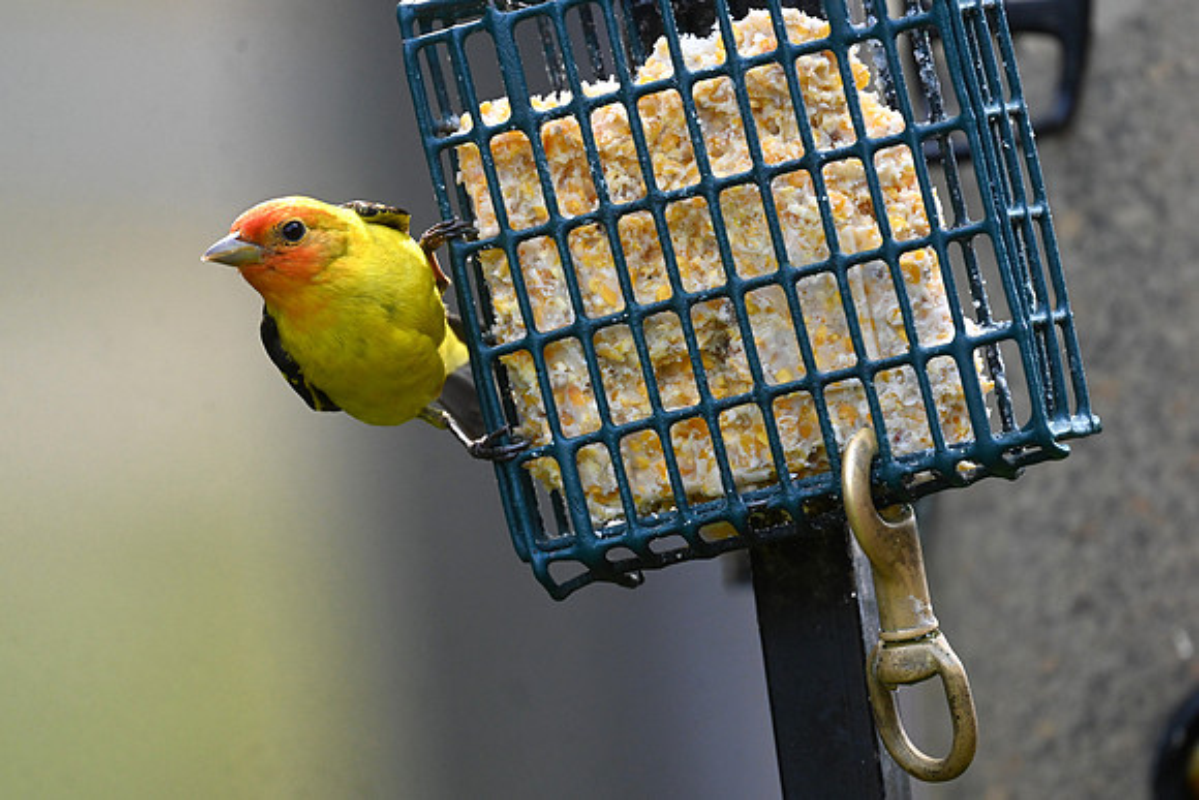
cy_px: 400
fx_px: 26649
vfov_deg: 1.7
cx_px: 600
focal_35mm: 800
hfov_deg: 2.6
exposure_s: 1/800
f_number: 6.3
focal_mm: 800
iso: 2000
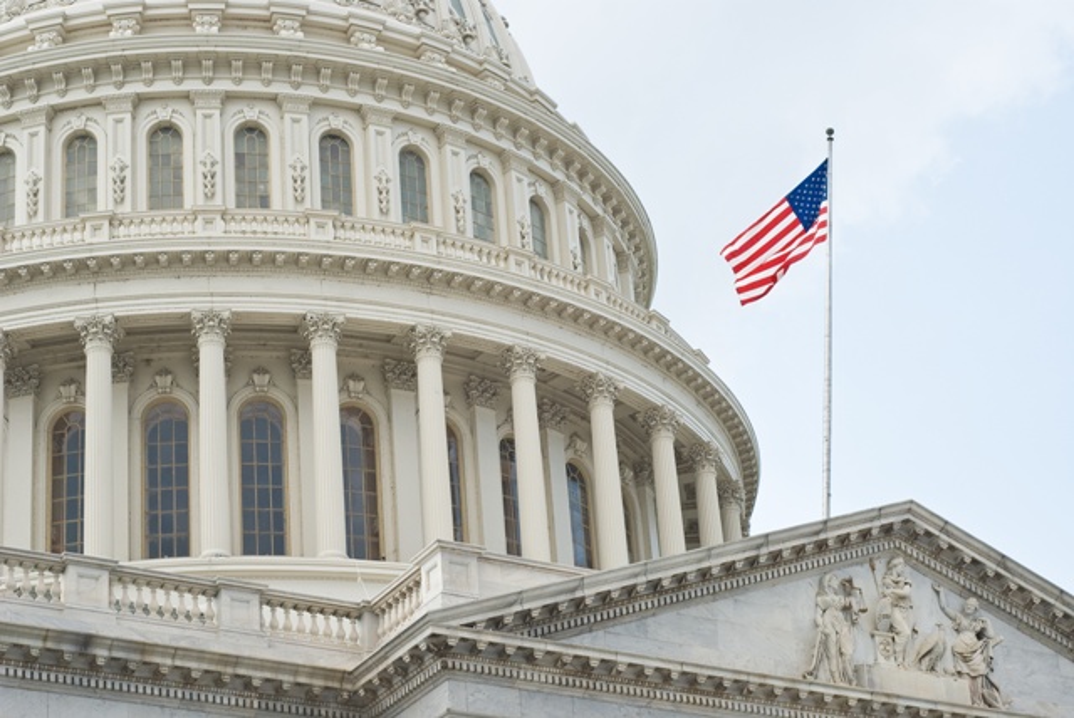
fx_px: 2239
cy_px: 359
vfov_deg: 18.2
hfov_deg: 27.0
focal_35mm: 75
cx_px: 537
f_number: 8
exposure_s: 1/250
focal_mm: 50
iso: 100
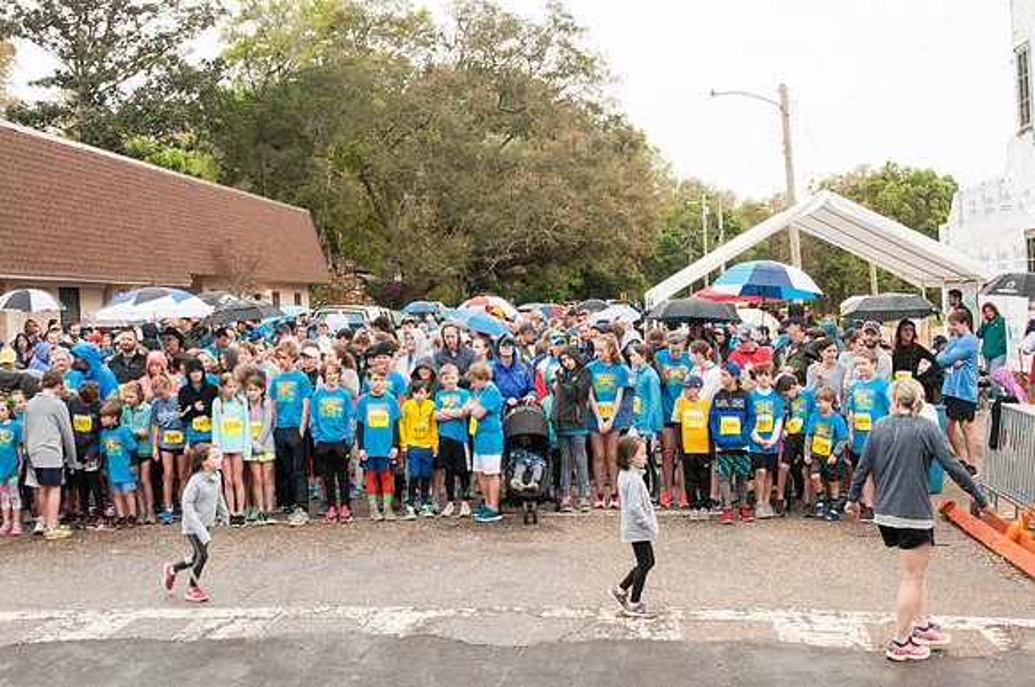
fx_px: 1378
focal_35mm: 48
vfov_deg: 28.0
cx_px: 518
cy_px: 344
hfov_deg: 41.2
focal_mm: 32
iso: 1000
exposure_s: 1/250
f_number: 5.6
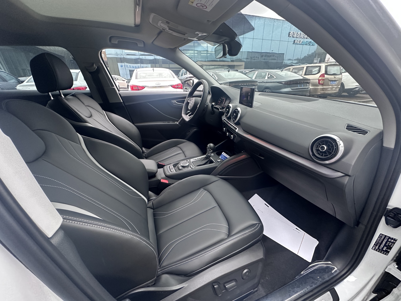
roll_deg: +1.2
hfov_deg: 102.1
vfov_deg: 85.7
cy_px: 150
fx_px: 162
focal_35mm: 14
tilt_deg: -24.4
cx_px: 200
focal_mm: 2.22
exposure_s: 1/94
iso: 320
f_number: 2.2
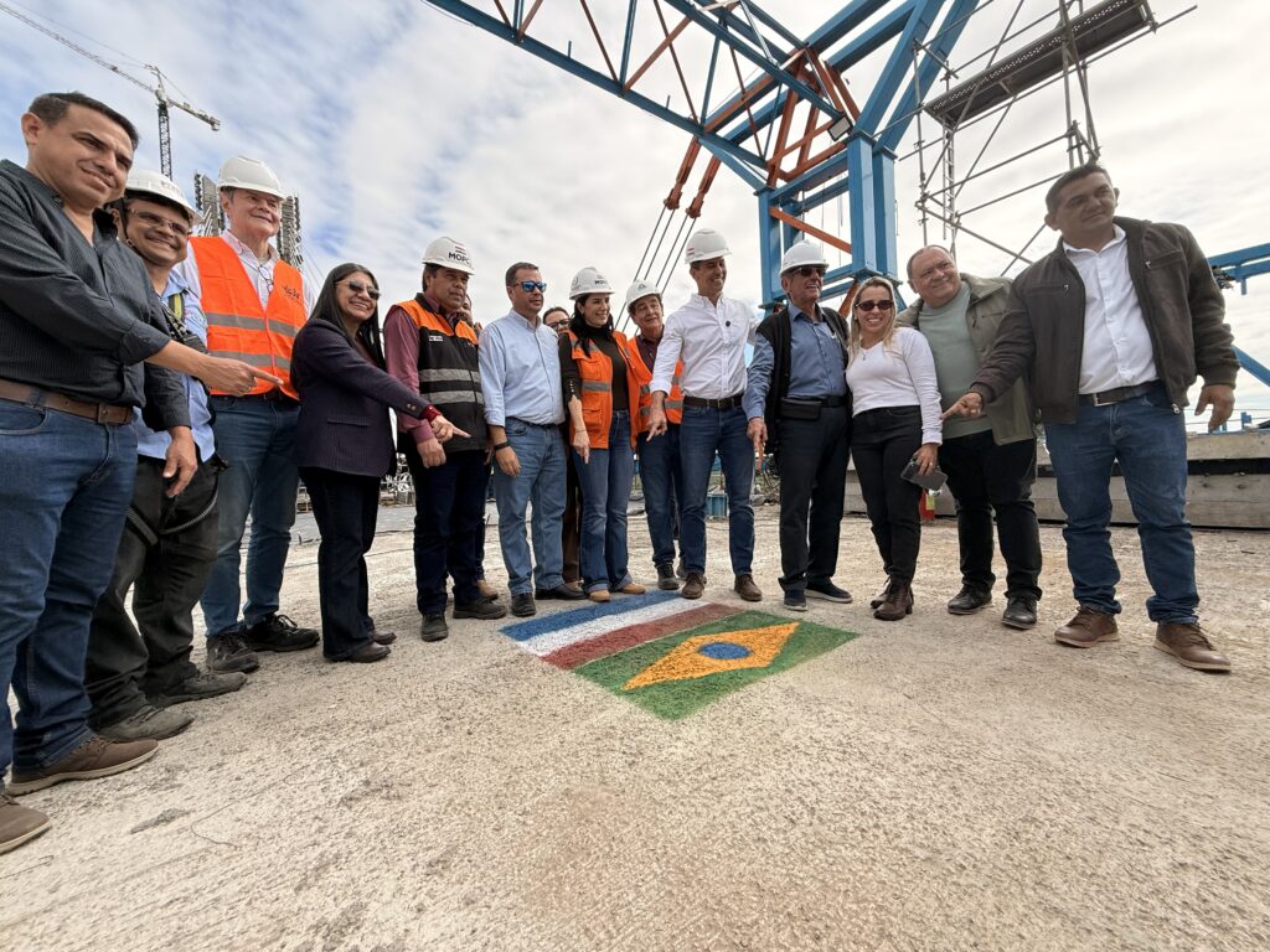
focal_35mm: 14
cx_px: 635
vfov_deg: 85.7
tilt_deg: -0.5
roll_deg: +2.1
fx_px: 514
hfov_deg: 102.1
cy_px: 476
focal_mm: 2.22
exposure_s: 1/2237
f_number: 2.2
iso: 64
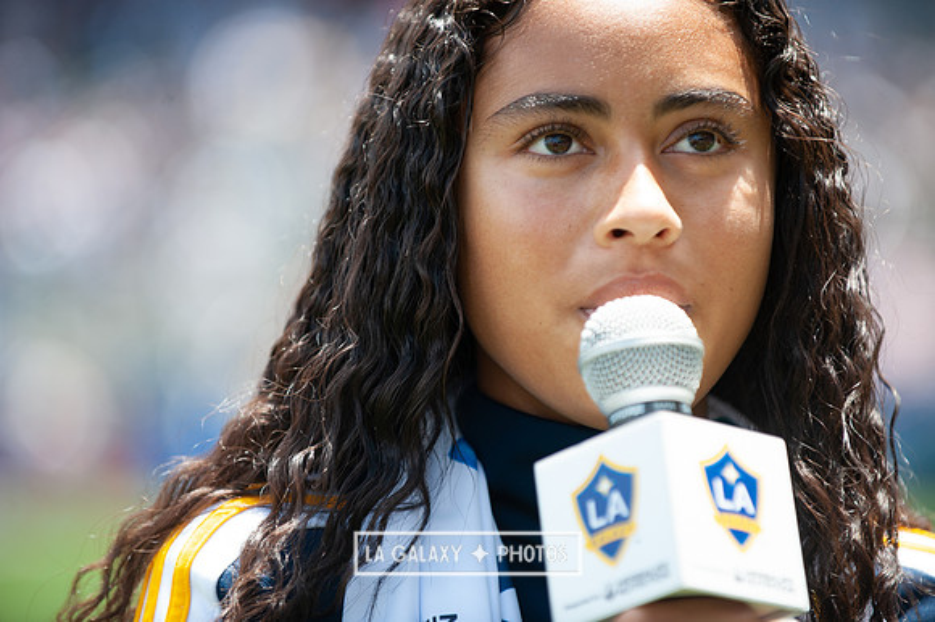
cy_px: 311
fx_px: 4672
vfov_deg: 7.6
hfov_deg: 11.4
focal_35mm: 180
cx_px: 468
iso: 200
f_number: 3.5
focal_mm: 180
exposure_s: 1/640
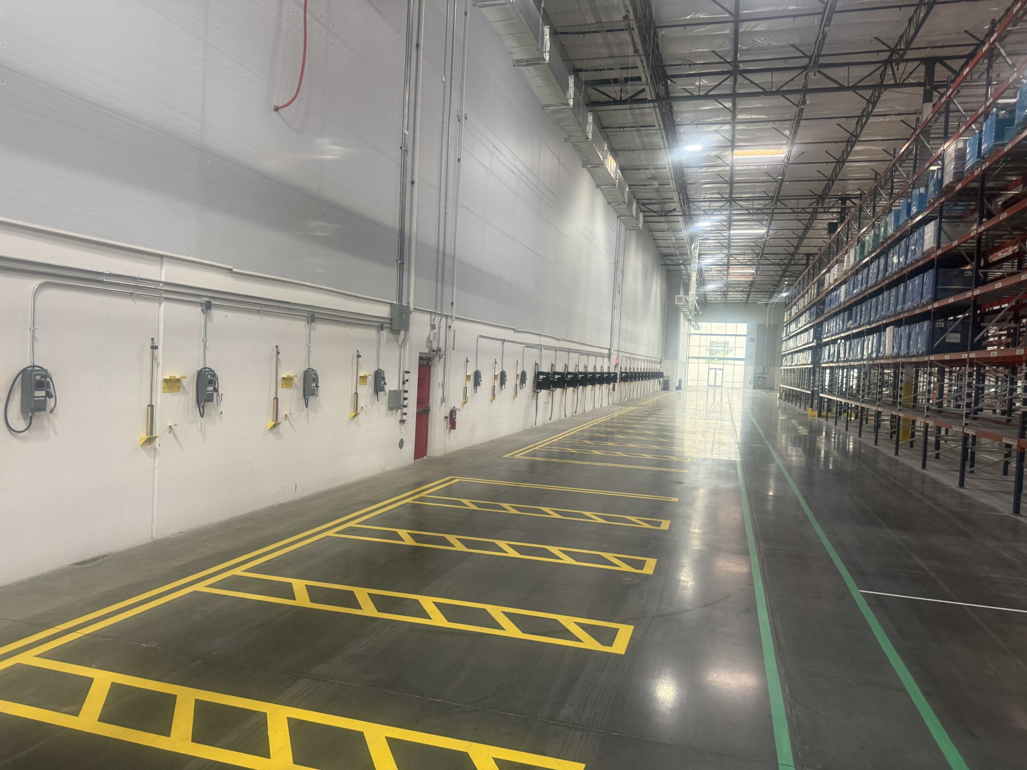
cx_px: 514
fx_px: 712
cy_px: 385
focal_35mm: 24
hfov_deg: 71.6
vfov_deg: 56.8
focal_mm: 6.76
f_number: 1.78
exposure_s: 1/60
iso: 200
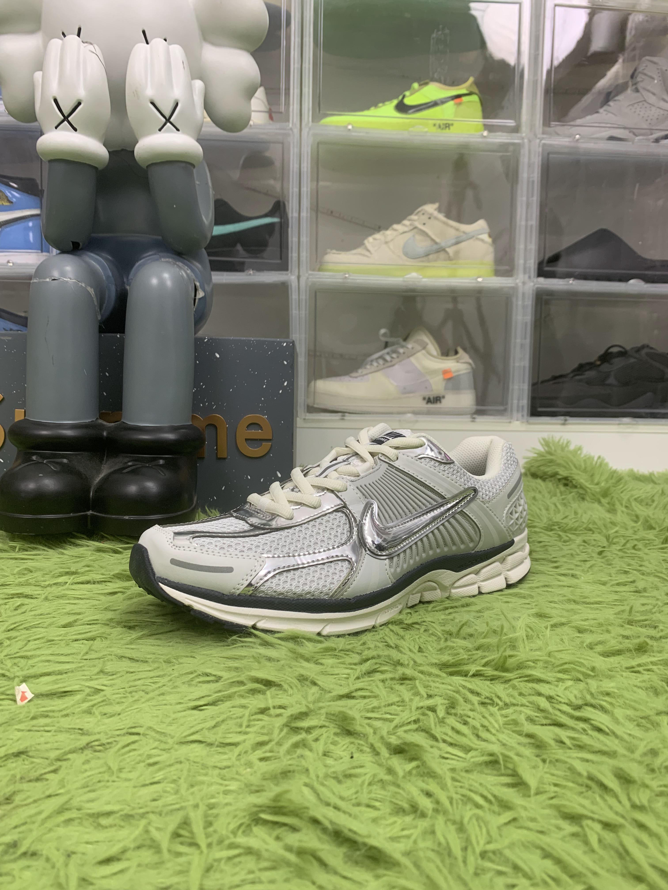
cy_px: 445
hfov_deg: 53.1
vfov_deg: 67.3
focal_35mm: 26
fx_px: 669
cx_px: 334
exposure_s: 1/66
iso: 100
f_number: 1.8
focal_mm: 4.25
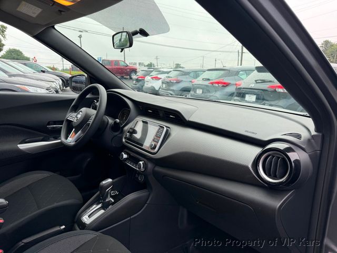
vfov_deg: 56.8
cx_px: 168
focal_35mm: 24
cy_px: 126
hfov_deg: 71.6
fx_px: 234
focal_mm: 6.76
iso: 100
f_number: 1.78
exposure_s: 1/728
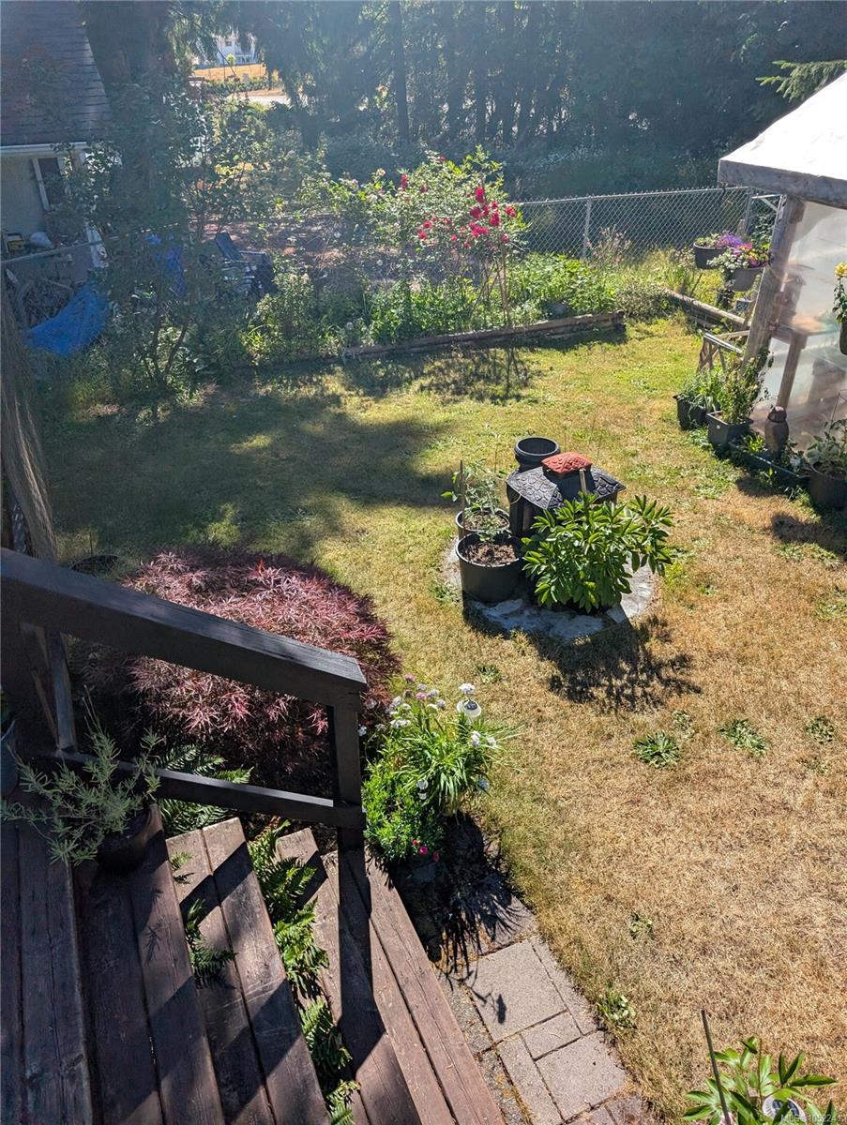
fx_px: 781
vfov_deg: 71.5
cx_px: 424
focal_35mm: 24
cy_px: 562
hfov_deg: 56.9
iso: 59
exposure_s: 1/1653
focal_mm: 6.9
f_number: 1.68
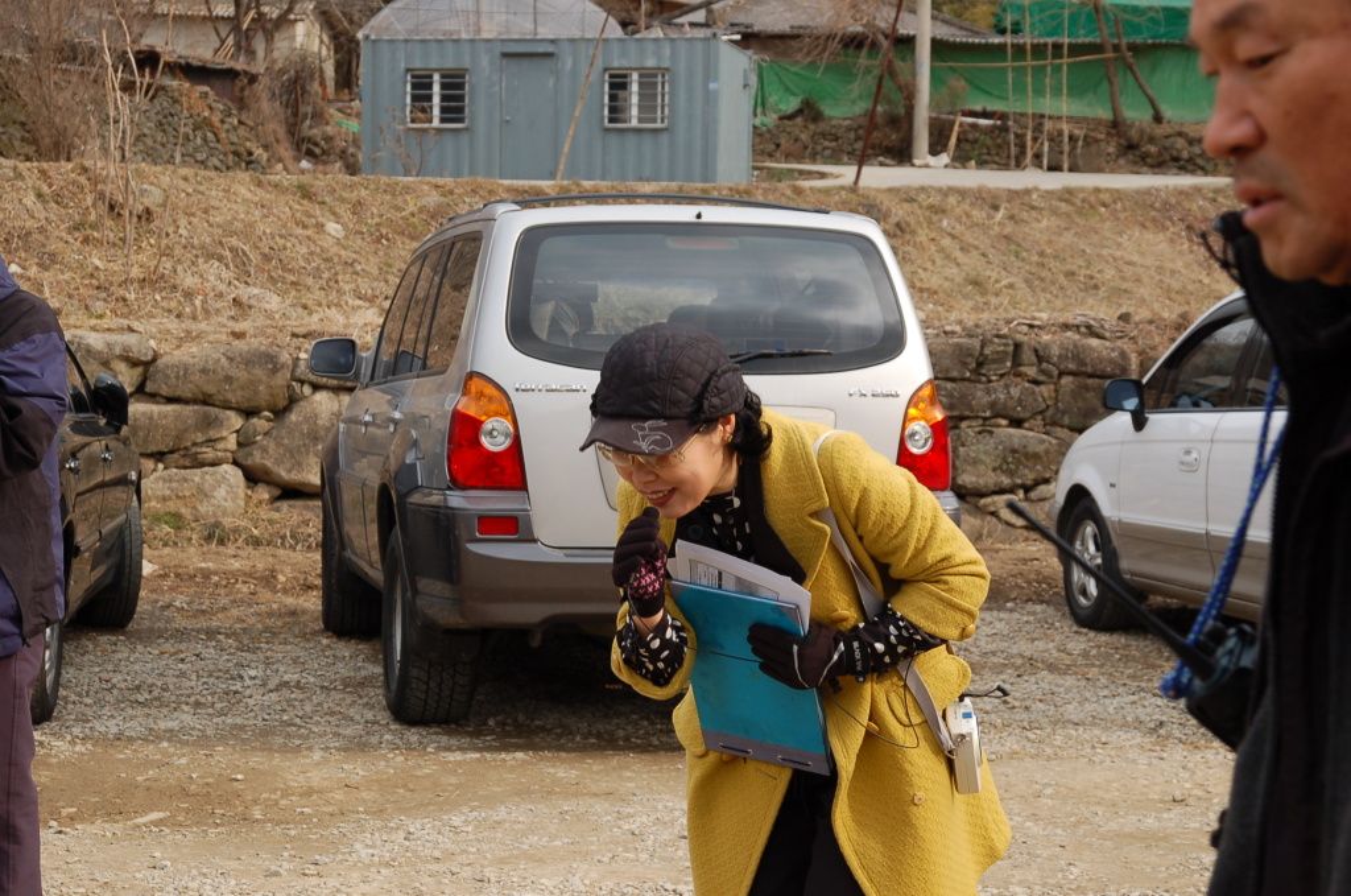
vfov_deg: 20.1
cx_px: 676
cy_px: 448
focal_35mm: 68
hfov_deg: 29.9
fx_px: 2529
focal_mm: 45
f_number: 7.1
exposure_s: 1/200
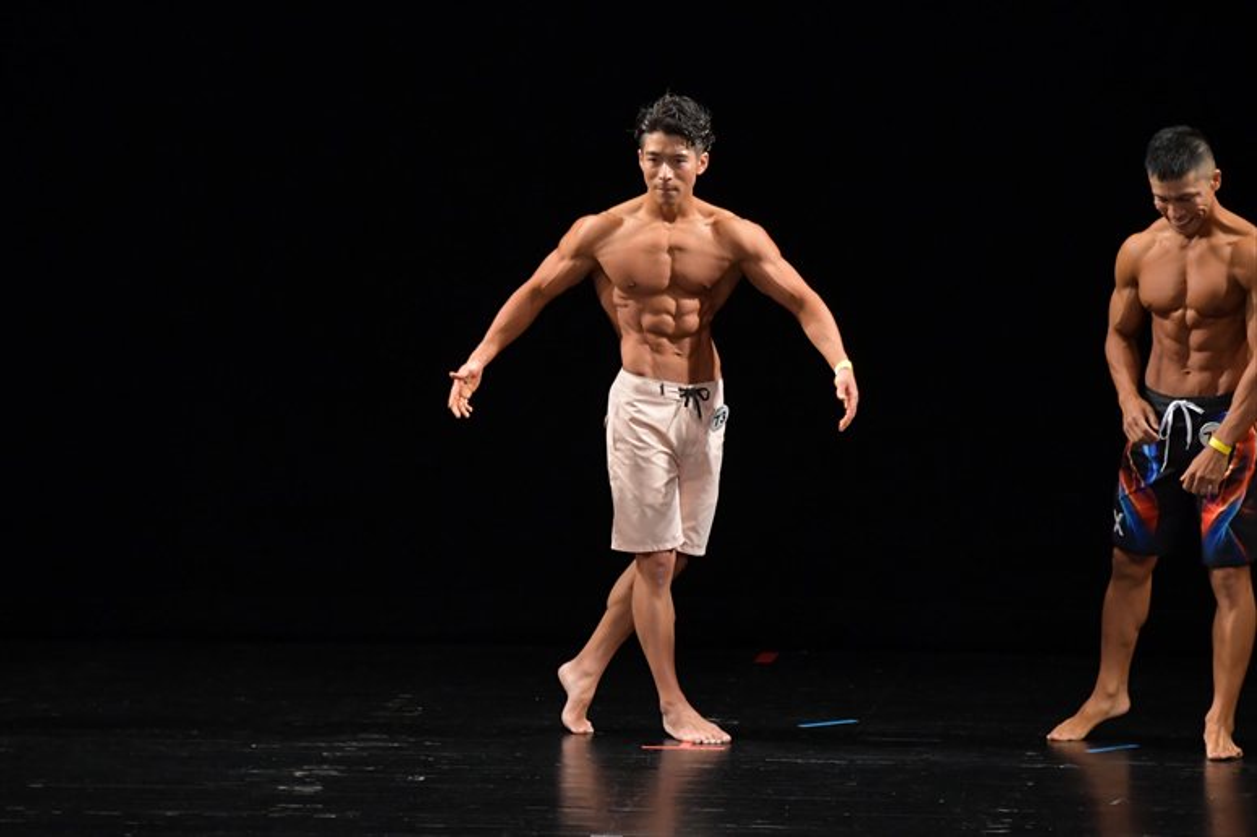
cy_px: 418
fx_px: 9947
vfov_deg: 4.8
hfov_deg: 7.2
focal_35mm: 285
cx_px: 628
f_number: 5.6
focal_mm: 190
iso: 3200
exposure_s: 1/400
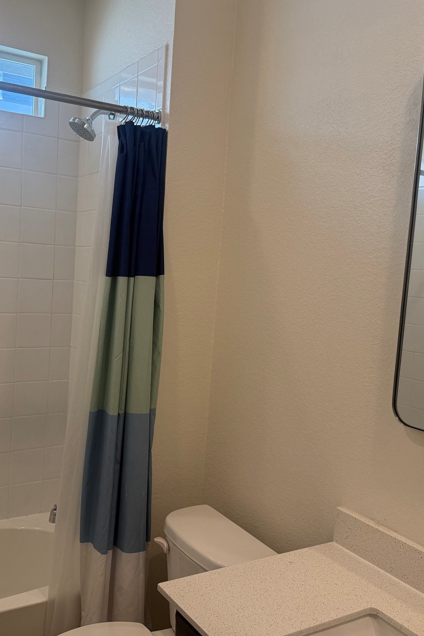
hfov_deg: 38.7
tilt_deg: -5.4
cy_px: 319
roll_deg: -3.8
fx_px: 601
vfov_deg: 55.8
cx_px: 174
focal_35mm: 34
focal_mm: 6.76
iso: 125
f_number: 1.78
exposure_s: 1/154
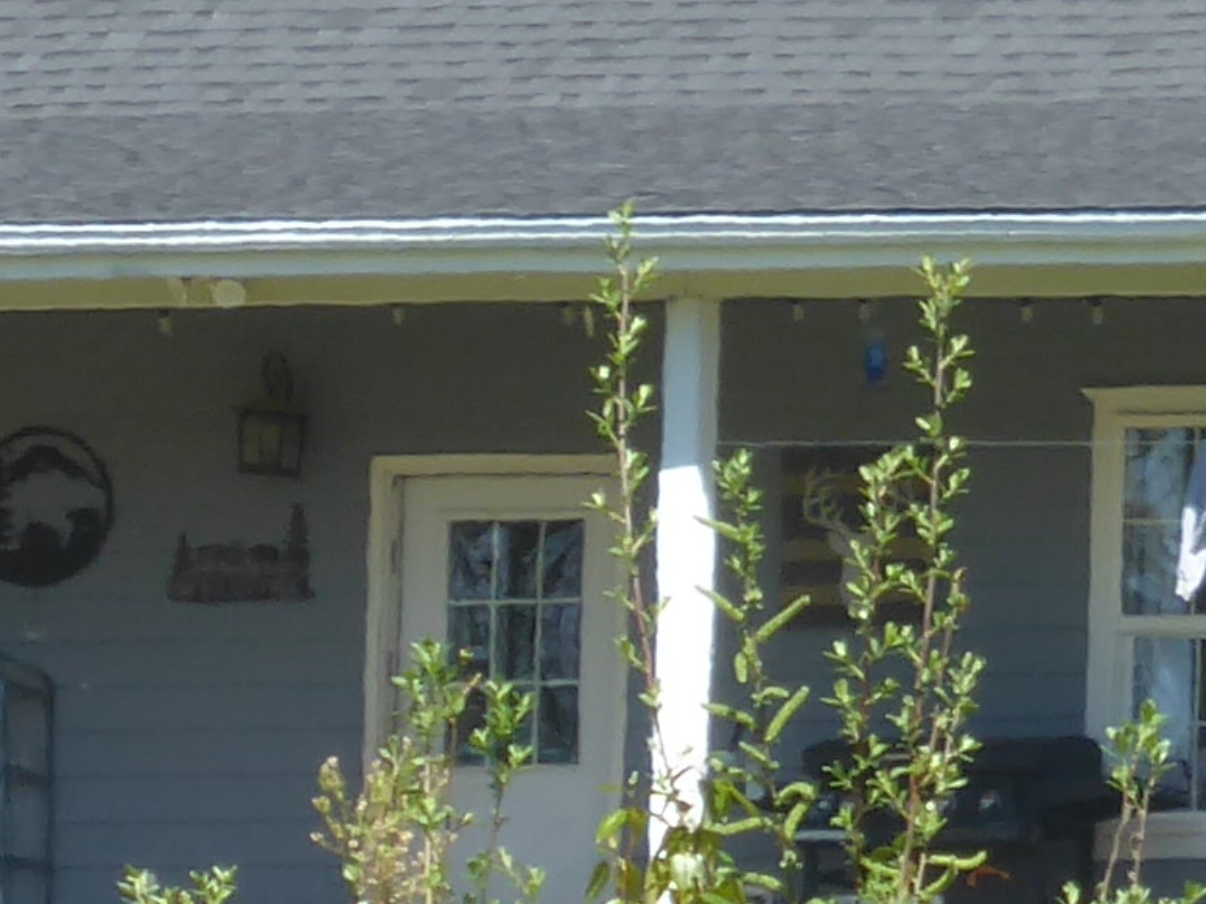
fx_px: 64373
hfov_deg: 1.1
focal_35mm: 1848
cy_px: 265
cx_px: 1301
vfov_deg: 0.8
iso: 80
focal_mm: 57.7
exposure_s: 1/160
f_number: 5.9
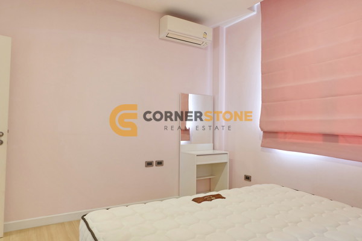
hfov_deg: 73.7
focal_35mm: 24
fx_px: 241
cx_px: 181
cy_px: 120
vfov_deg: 53.1
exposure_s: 1/30
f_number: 3.5
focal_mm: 16
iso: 500
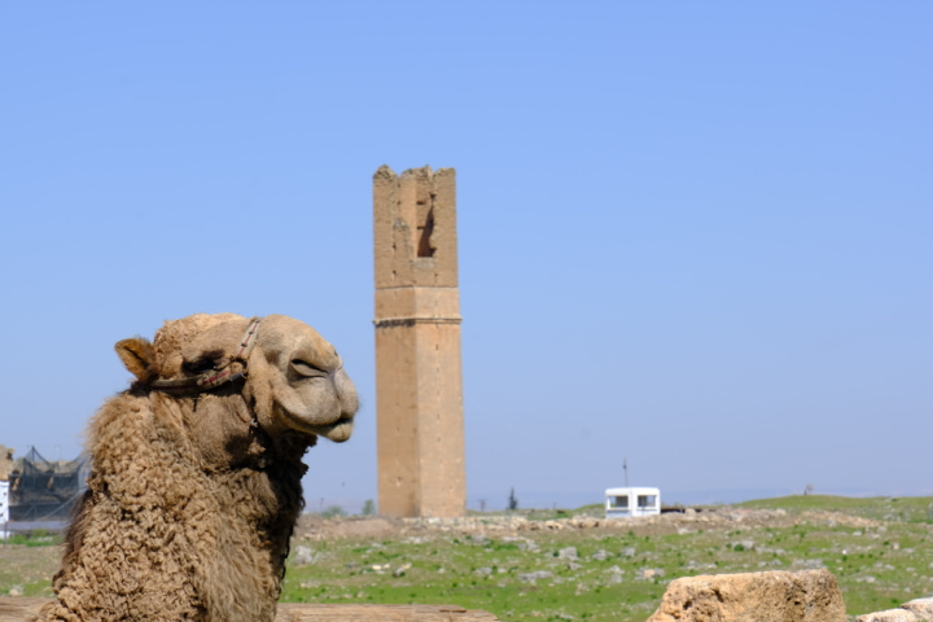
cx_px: 466
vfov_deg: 9.3
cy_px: 311
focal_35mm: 148
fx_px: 3835
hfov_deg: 13.9
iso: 200
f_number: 14
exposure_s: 1/125
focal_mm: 98.6
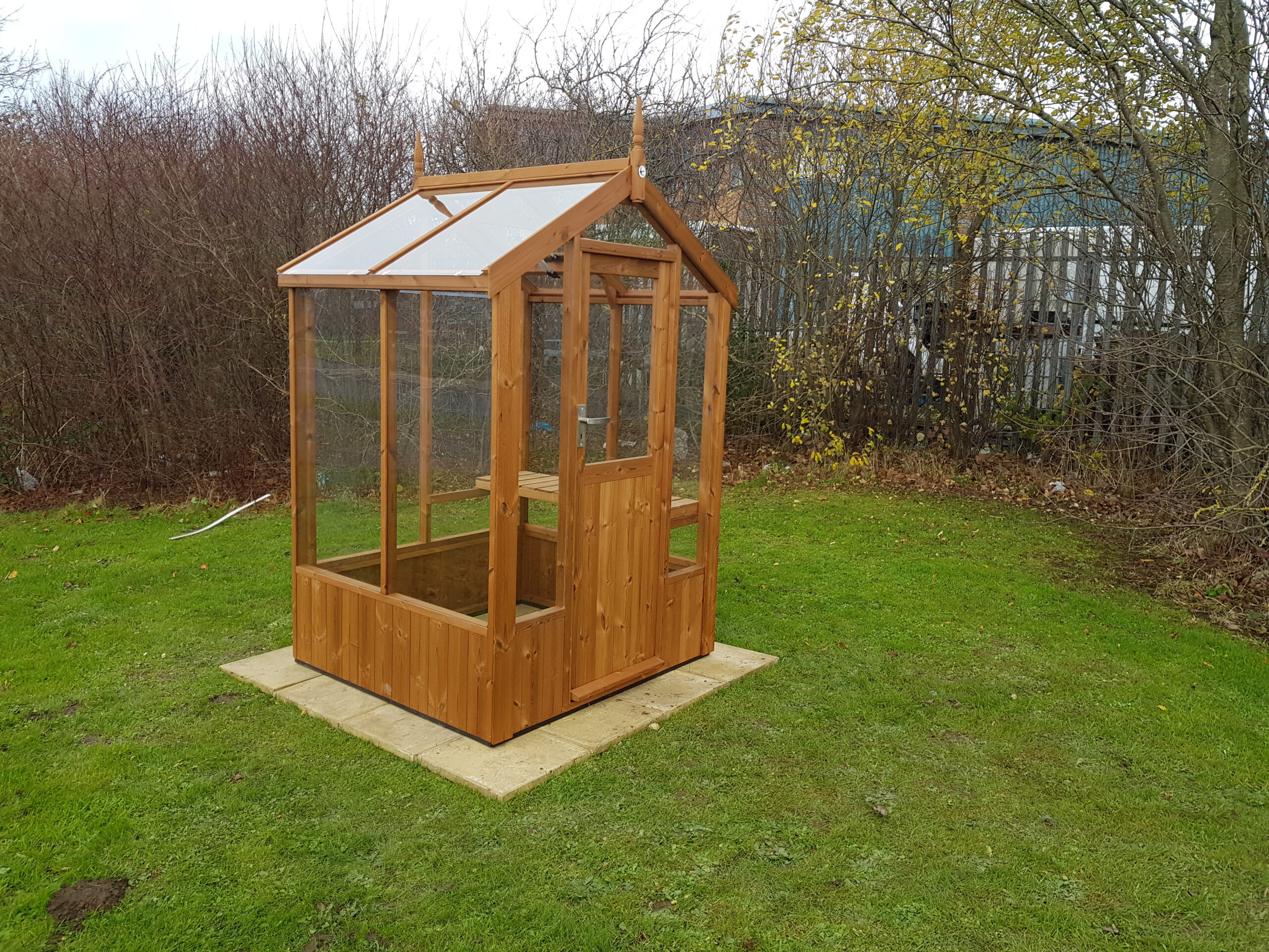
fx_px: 953
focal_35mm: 26
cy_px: 476
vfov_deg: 53.1
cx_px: 634
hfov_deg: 67.3
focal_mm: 4.2
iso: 40
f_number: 1.7
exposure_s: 1/268
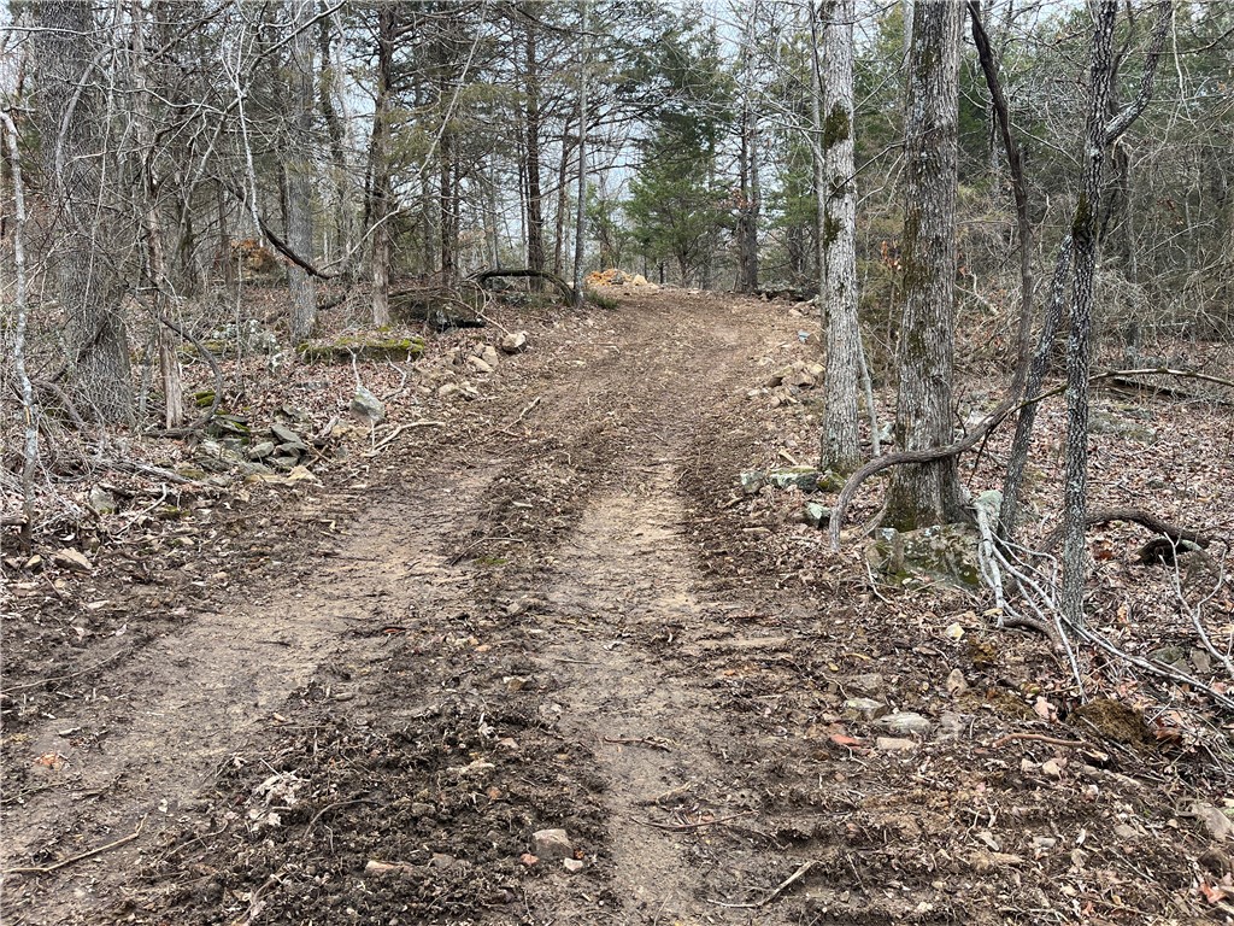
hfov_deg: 67.3
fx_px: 927
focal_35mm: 26
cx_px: 617
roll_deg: +0.8
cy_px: 463
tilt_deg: -7.5
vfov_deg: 53.1
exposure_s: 1/238
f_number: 1.6
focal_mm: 5.1
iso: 40
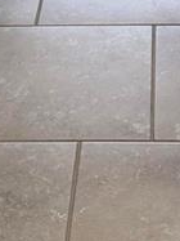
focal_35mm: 154
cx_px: 112
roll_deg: +1.3
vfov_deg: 11.6
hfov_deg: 9.6
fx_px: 1069
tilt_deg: -17.4
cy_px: -237
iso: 125
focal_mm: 6.76
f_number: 1.78
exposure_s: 1/60
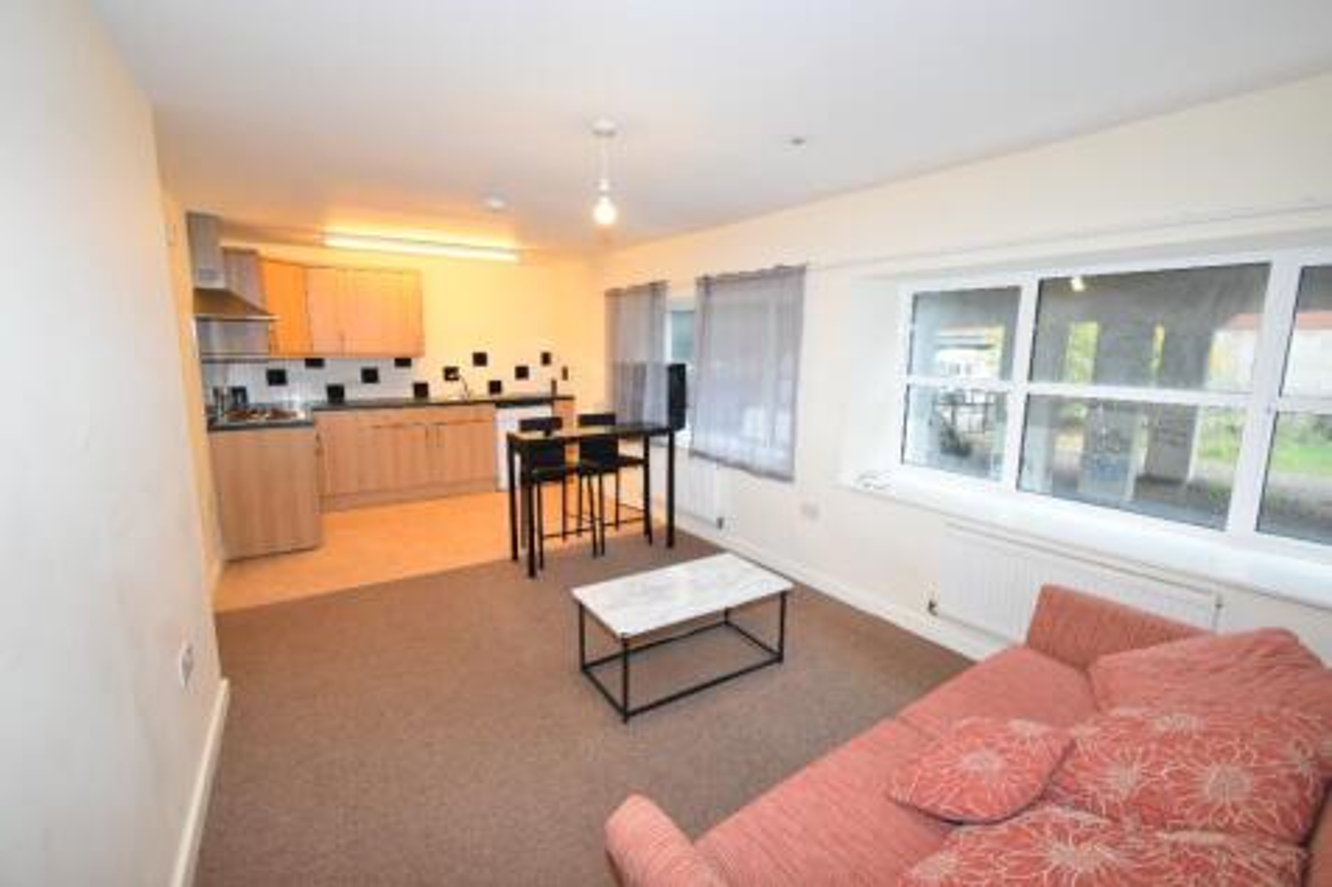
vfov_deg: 77.3
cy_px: 444
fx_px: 555
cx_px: 666
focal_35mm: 15
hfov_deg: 100.4
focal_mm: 10
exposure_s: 1/60
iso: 800
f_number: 4.5
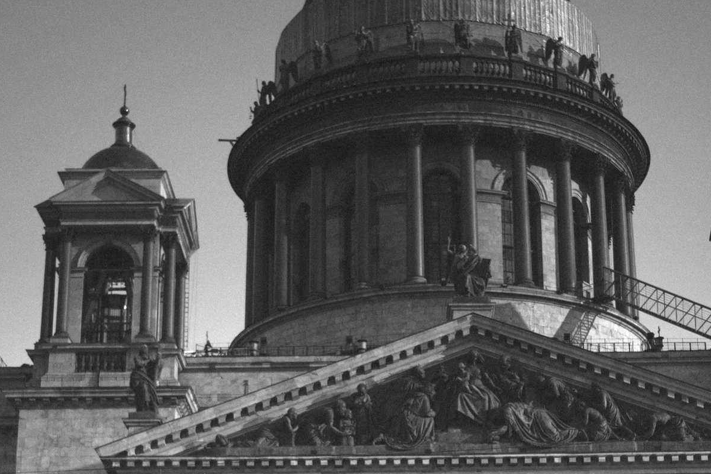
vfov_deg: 16.5
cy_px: 388
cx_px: 395
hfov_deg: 24.7
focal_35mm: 82
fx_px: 1619
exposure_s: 1/2500
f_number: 1.8
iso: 160
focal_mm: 35
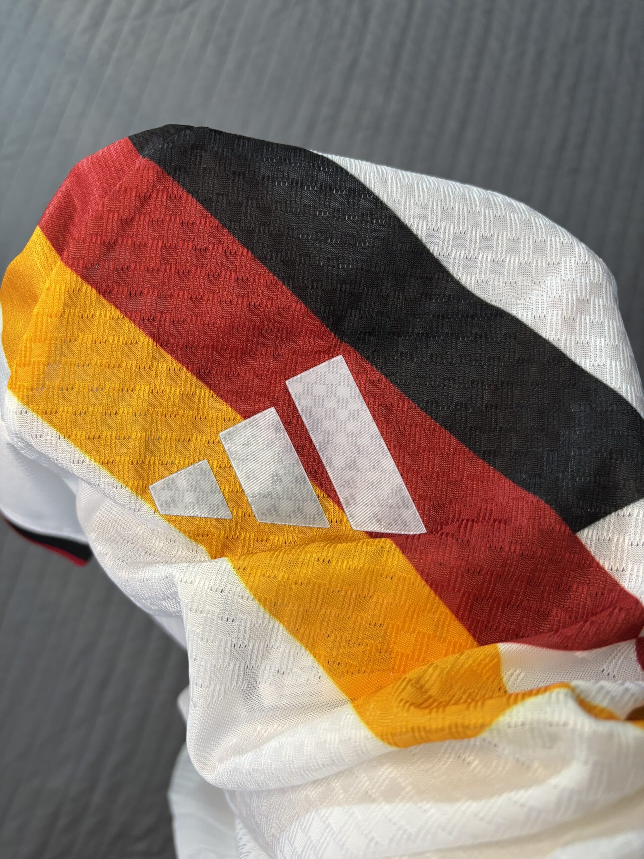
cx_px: 322
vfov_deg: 67.3
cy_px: 430
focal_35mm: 26
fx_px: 645
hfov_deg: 53.1
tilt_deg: -79.9
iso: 160
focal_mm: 5.96
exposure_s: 1/50
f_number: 1.6
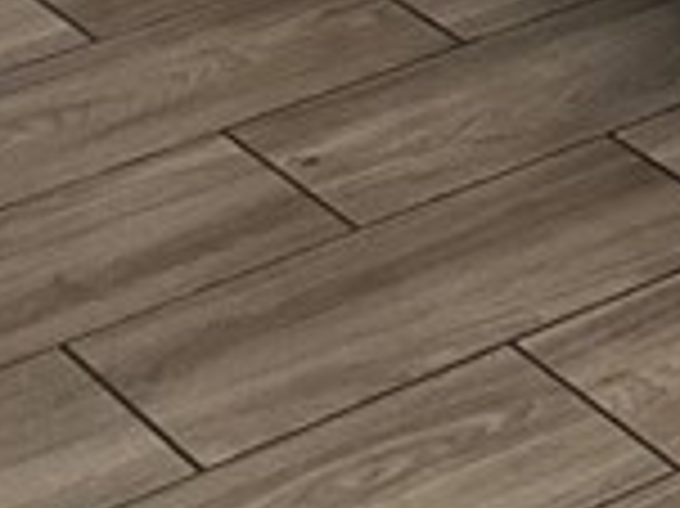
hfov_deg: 9.4
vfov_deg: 7.1
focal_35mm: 197
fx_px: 3867
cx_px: 1387
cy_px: -679
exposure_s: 1/60
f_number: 1.8
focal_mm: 3
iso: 64
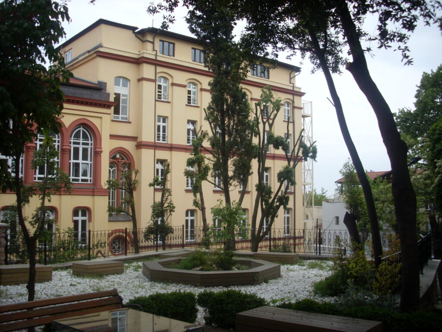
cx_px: 221
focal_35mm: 38
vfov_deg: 37.7
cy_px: 166
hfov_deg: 49.0
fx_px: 485
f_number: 7.7
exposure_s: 1/125
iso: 80
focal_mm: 6.3
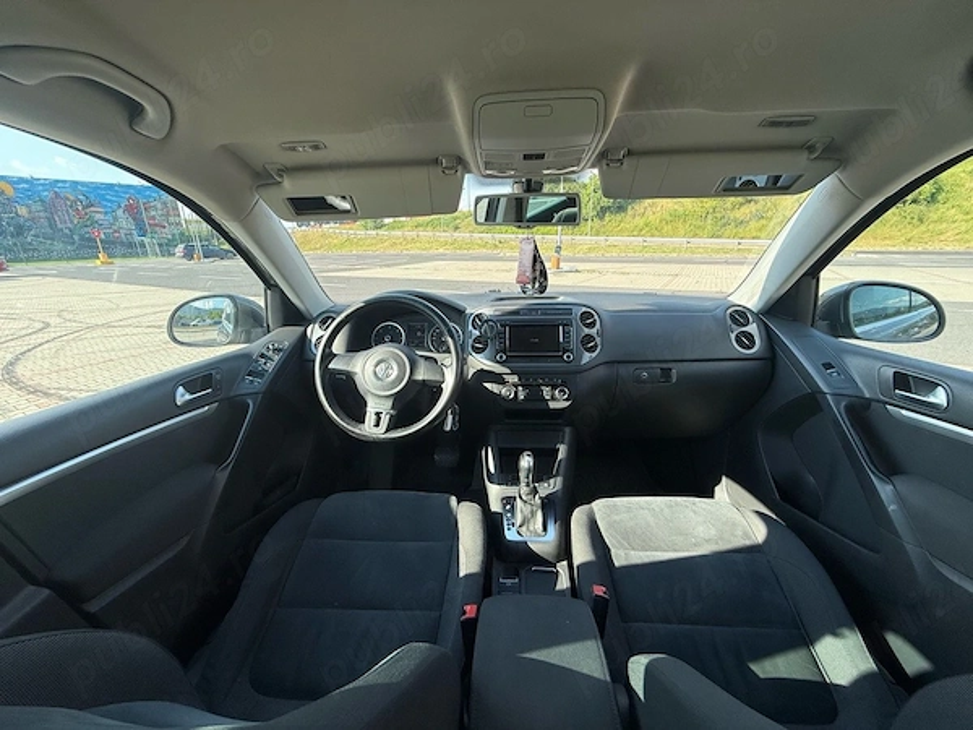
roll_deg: +1.4
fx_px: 394
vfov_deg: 85.7
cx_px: 486
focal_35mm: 14
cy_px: 365
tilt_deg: -18.0
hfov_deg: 102.1
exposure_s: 1/289
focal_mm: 2.22
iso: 50
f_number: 2.2
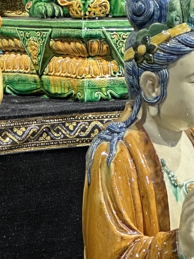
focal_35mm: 237
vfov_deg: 8.3
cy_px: 290
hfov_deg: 6.2
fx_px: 1772
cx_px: 230
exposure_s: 1/50
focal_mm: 9
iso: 320
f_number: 2.8
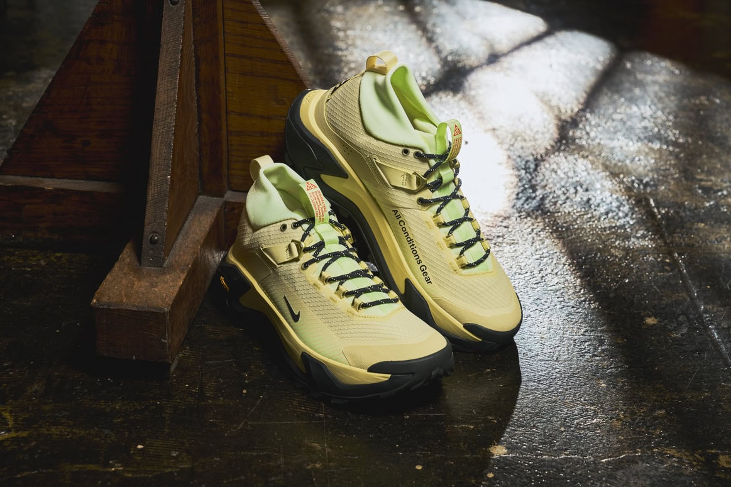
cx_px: 370
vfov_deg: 20.9
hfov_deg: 31.0
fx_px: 1320
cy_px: 239
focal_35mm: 65
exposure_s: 1/200
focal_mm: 63
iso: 320
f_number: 6.3
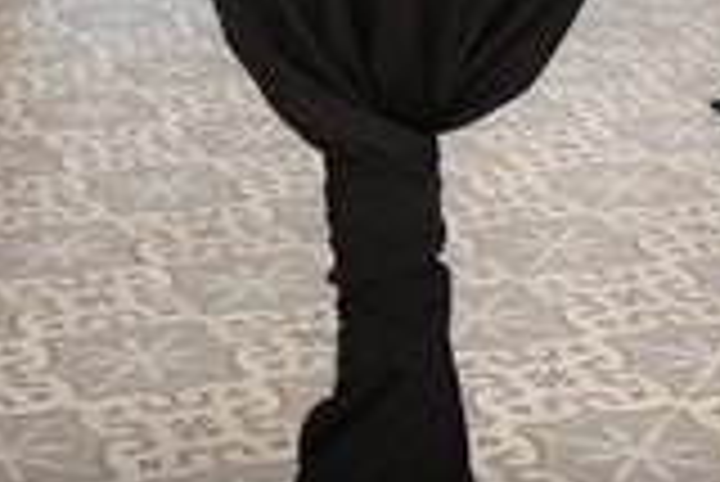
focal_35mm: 116
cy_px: -225
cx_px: 117
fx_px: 2322
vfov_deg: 11.4
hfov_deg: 17.4
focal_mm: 31
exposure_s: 1/250
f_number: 22
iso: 1600
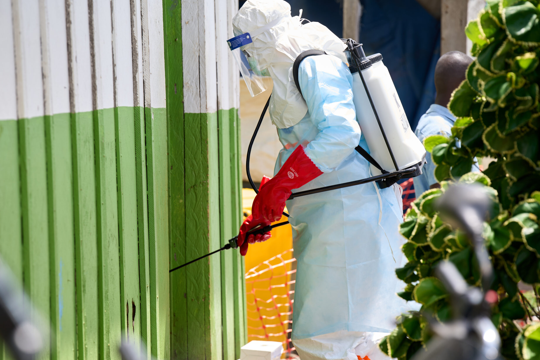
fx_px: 2730
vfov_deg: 7.5
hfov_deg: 11.3
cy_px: 179
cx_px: 267
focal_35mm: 182
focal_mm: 176
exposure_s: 1/400
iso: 160
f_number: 4
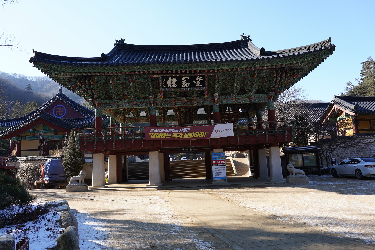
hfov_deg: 63.7
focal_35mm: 29
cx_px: 188
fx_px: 302
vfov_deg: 45.0
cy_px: 125
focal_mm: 29
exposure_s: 1/100
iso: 100
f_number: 7.1
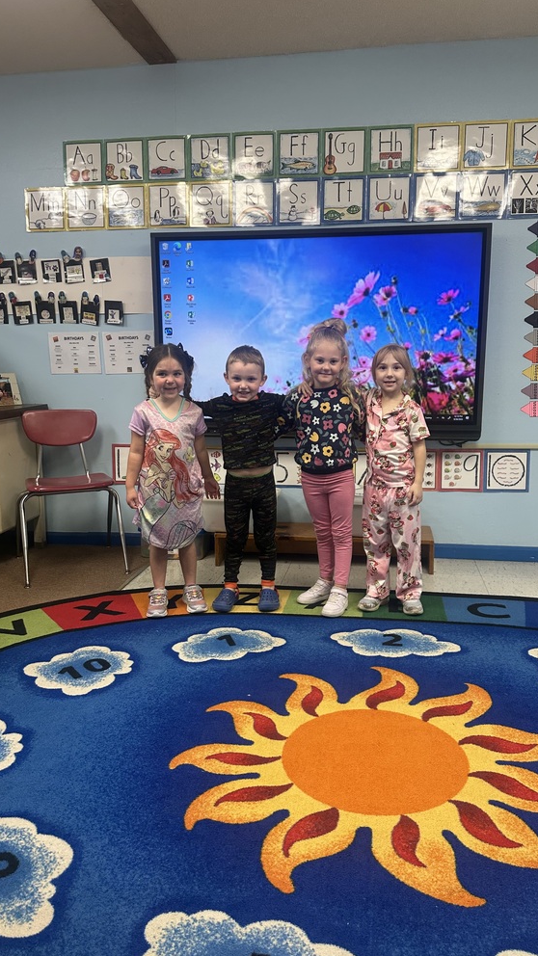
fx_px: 685
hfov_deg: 42.9
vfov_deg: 69.9
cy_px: 472
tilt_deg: -8.2
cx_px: 286
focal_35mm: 27
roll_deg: +0.7
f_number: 1.78
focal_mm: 6.86
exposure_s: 1/120
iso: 160
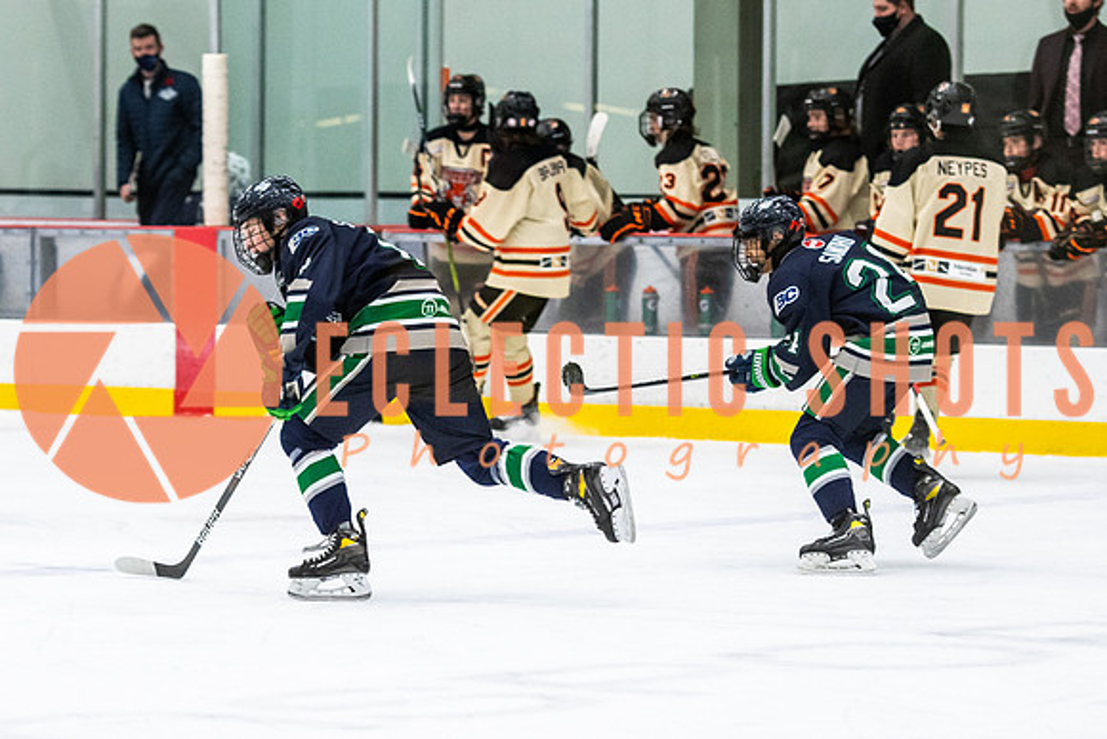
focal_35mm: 216
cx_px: 399
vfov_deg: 6.4
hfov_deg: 9.5
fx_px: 6631
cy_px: 306
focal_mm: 100
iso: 1600
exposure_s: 1/640
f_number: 2.8
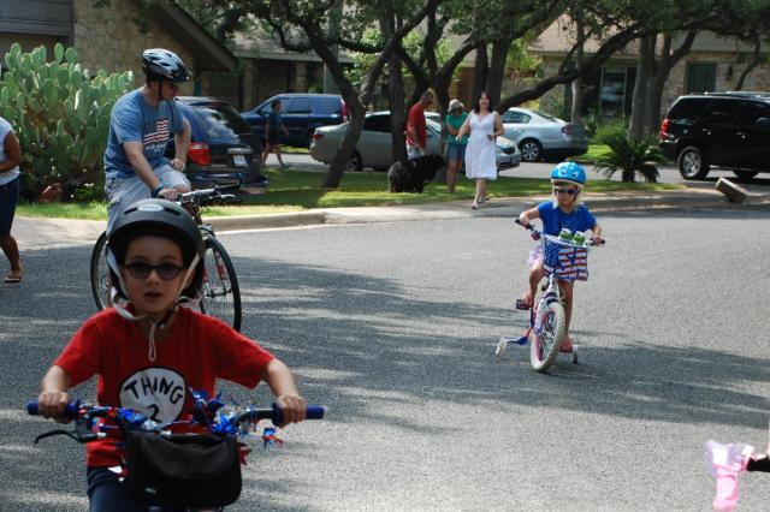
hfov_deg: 30.5
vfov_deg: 20.6
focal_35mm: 66
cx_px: 385
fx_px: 1411
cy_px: 256
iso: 110
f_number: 5.6
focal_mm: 44
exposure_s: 1/125
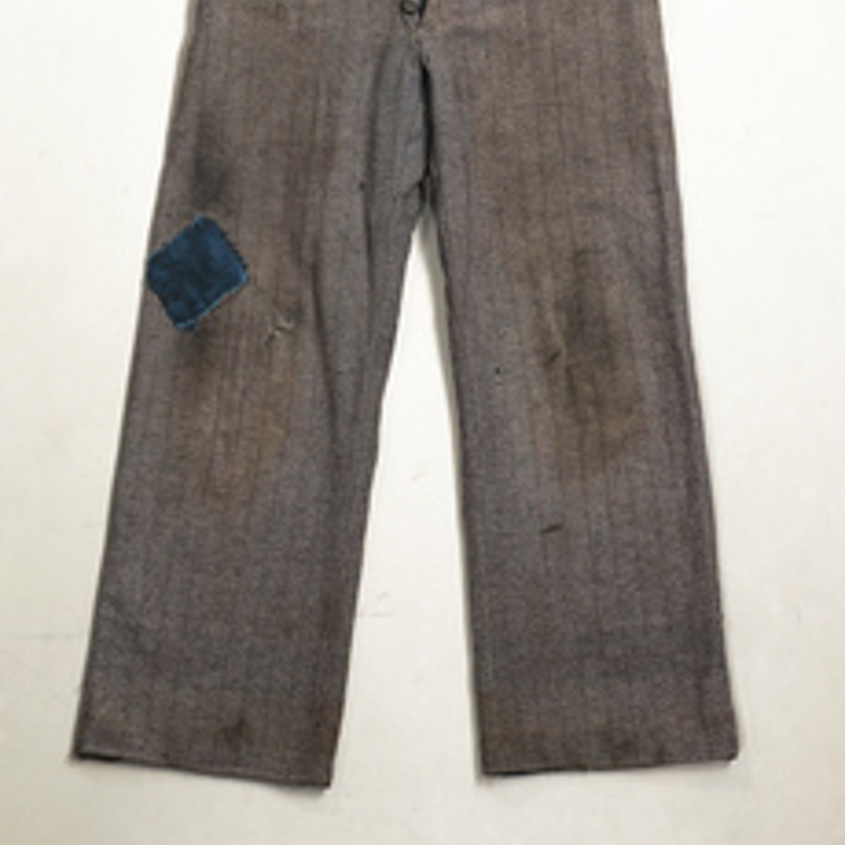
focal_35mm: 69
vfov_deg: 24.9
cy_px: 307
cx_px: 388
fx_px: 1906
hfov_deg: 25.0
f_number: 4.5
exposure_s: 1/100
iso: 400
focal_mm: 32
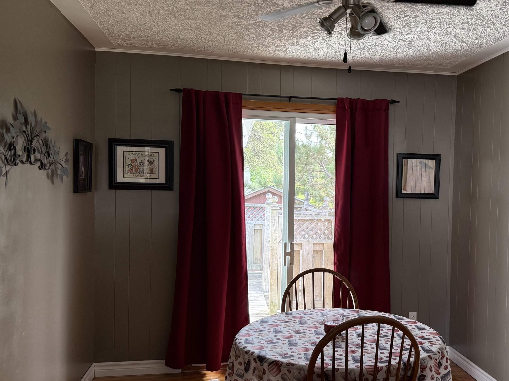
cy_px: 205
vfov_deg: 40.7
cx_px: 330
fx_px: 515
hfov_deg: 51.8
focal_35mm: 35
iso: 200
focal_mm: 6.76
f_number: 1.78
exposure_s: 1/114
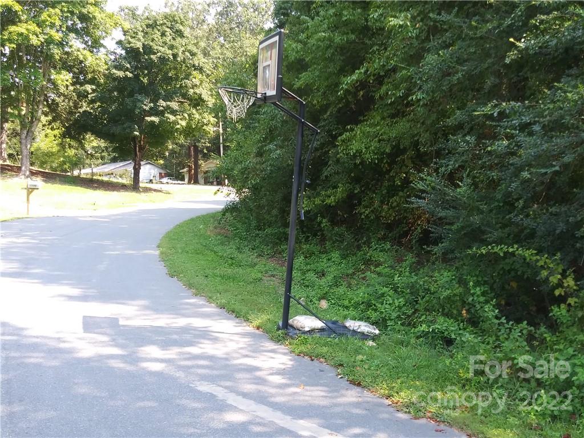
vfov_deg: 36.8
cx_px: 292
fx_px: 658
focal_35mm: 39
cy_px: 219
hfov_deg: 47.9
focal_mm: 3.7
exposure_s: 1/120
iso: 50
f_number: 2.2
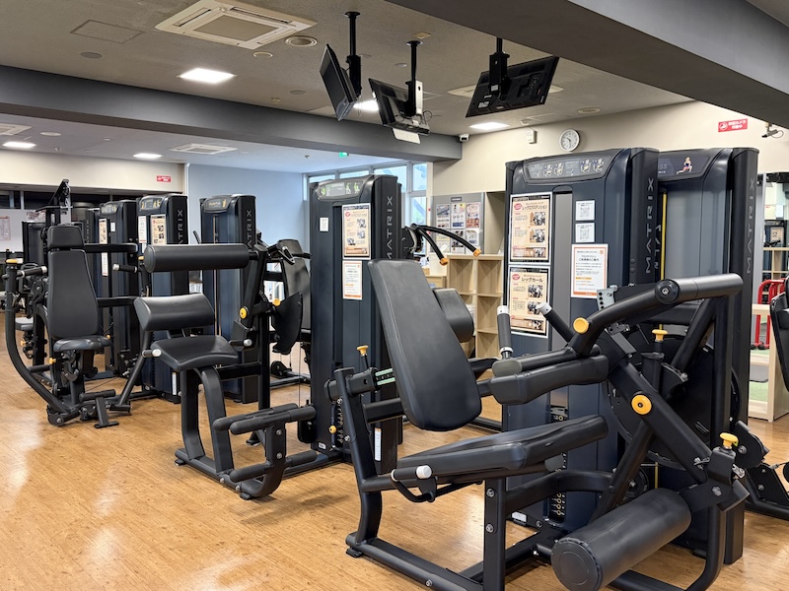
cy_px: 296
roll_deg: +0.7
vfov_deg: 53.1
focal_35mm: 26
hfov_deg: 67.3
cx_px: 394
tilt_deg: -3.5
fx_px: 593
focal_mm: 5.96
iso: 250
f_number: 1.6
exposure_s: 1/50
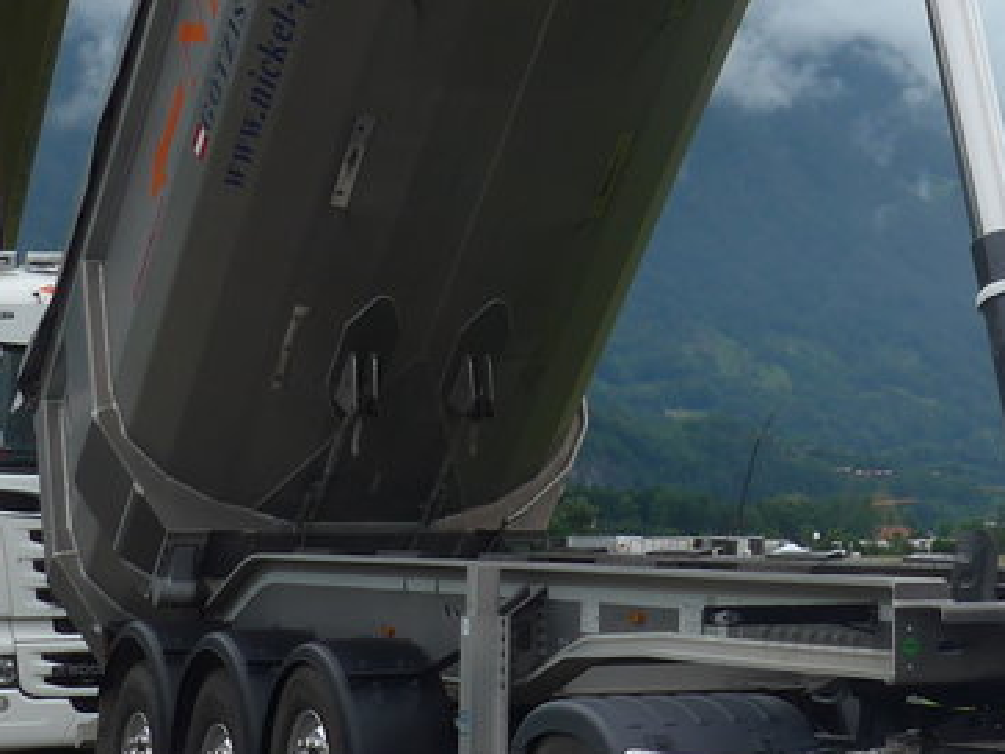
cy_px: 135
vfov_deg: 13.2
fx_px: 3252
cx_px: 1124
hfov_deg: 17.0
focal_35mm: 112
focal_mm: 7
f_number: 2.8
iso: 80
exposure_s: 1/800
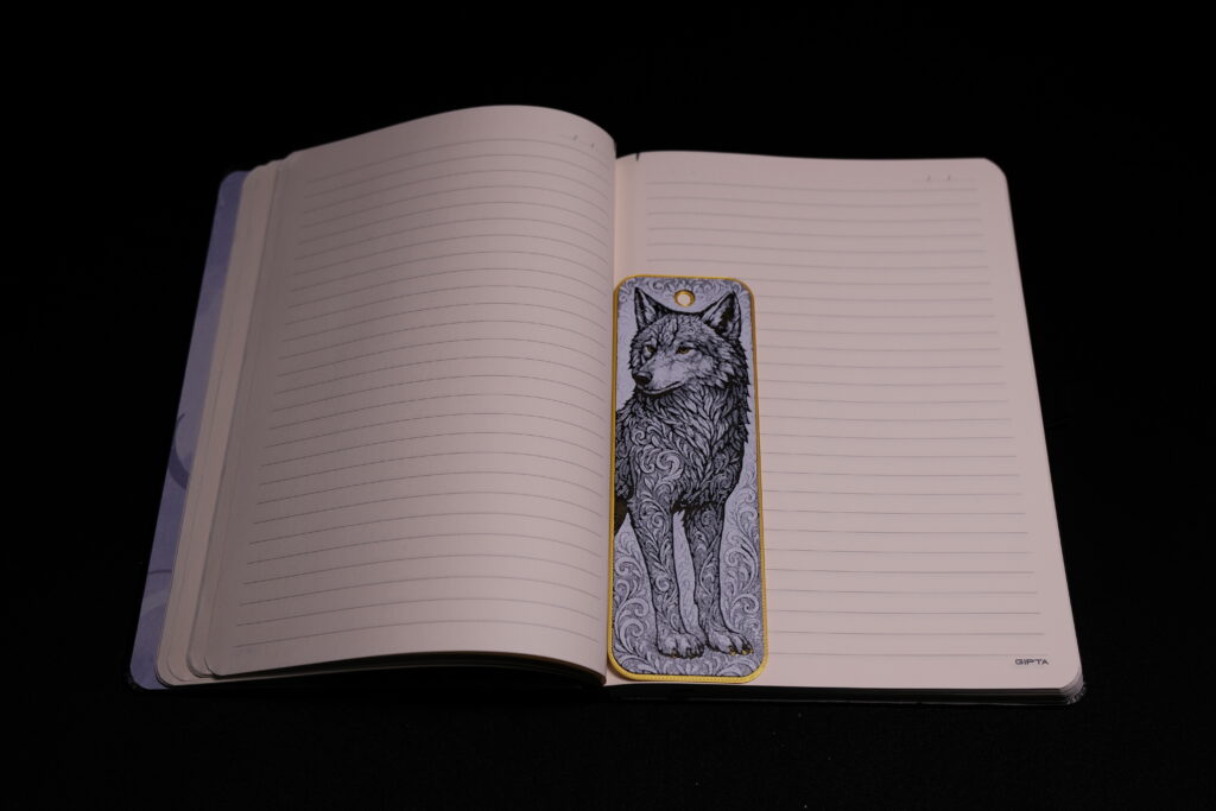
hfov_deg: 47.4
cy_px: 406
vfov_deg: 32.6
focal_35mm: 41
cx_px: 608
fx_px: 1385
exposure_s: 1/25
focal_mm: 27.1
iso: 200
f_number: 4.4
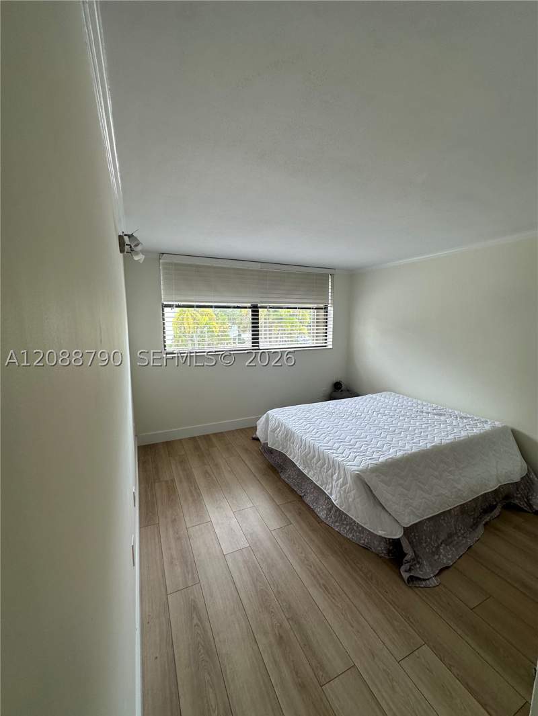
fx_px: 290
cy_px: 358
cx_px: 269
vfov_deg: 102.1
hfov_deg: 85.7
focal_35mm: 14
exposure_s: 1/120
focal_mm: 2.22
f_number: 2.2
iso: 64
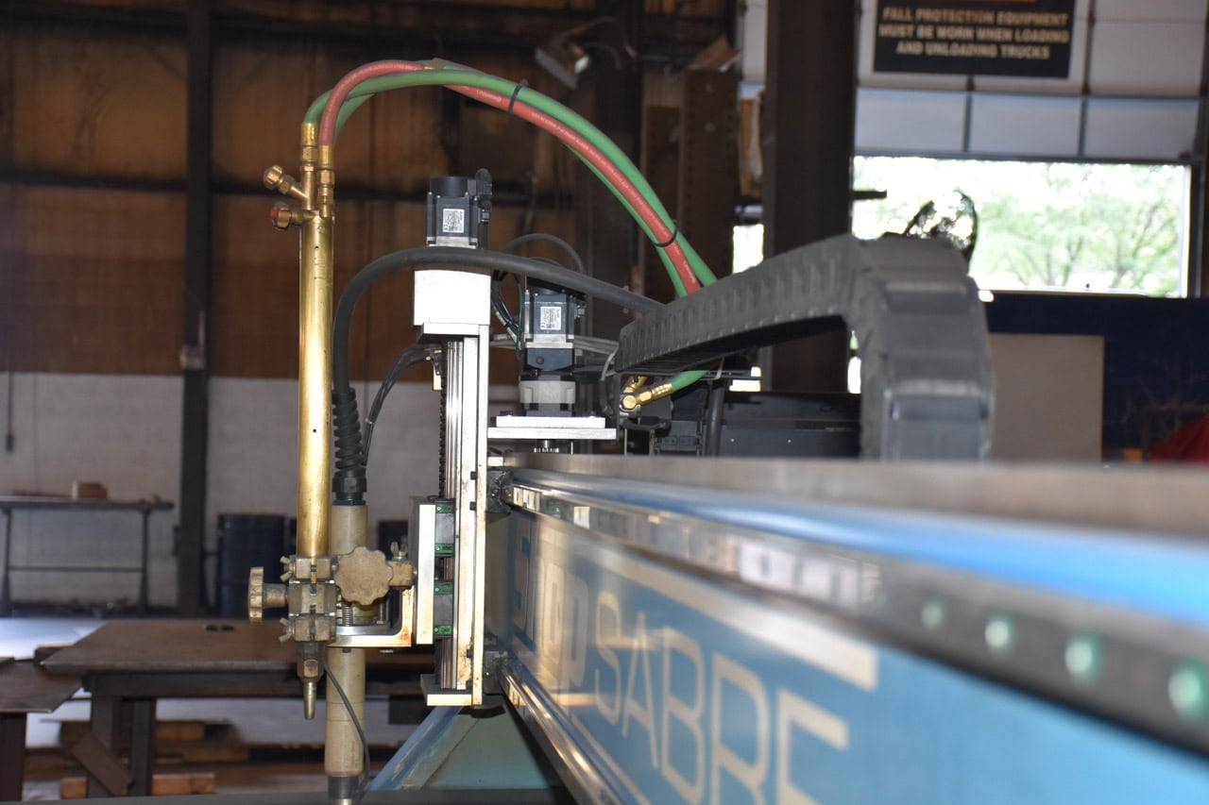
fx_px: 2015
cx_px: 604
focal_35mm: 60
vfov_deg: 22.6
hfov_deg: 33.4
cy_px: 402
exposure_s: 1/60
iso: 900
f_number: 4.5
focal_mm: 40
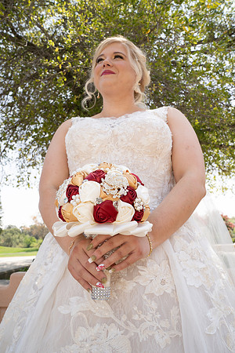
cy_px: 176
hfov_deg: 49.6
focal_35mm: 26
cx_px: 118
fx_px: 255
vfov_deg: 69.4
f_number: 10
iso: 500
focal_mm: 26
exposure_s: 1/200
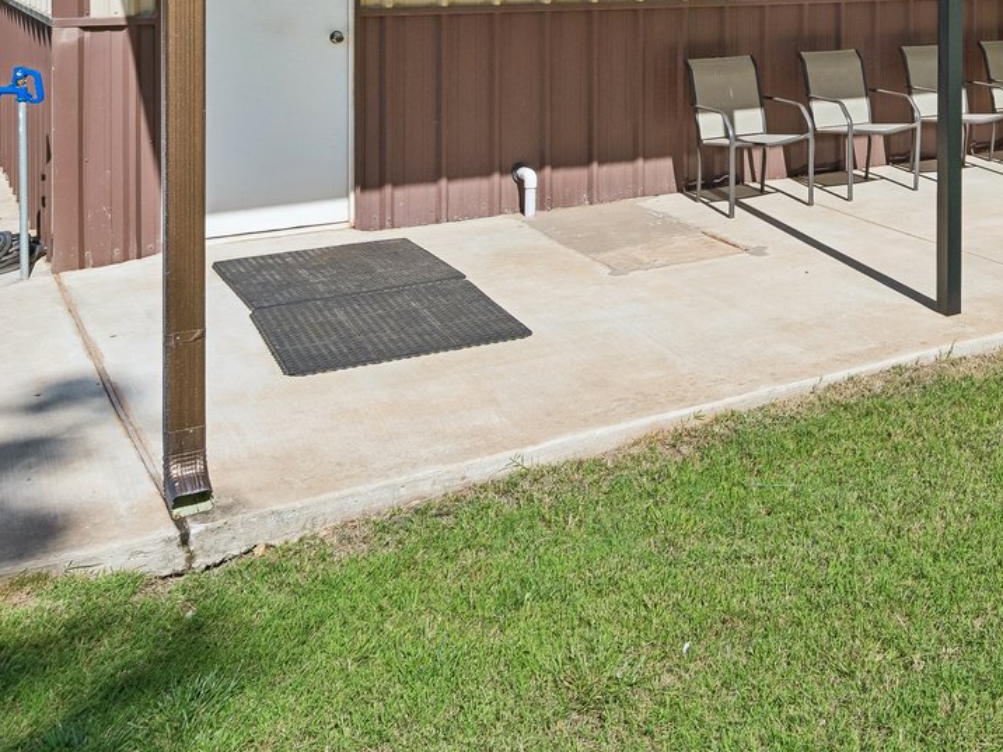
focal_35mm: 44
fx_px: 1275
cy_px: -48
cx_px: 912
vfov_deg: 30.0
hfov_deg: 39.7
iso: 200
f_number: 8
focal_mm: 16
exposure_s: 1/500
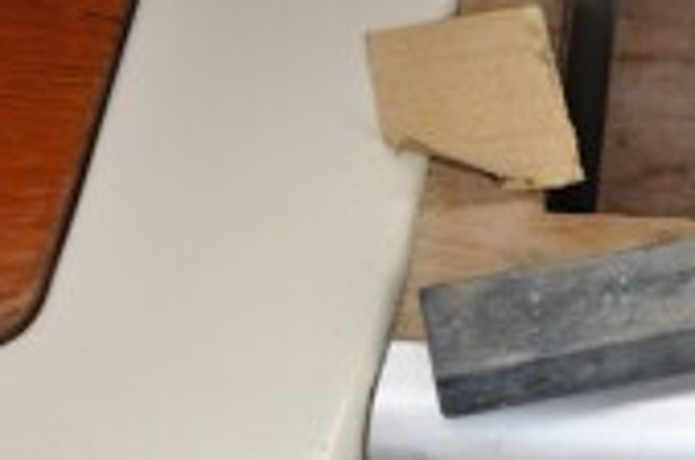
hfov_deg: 19.9
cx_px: 810
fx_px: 1869
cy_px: 333
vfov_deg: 14.0
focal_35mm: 97
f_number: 4
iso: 500
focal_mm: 26
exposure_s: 1/125
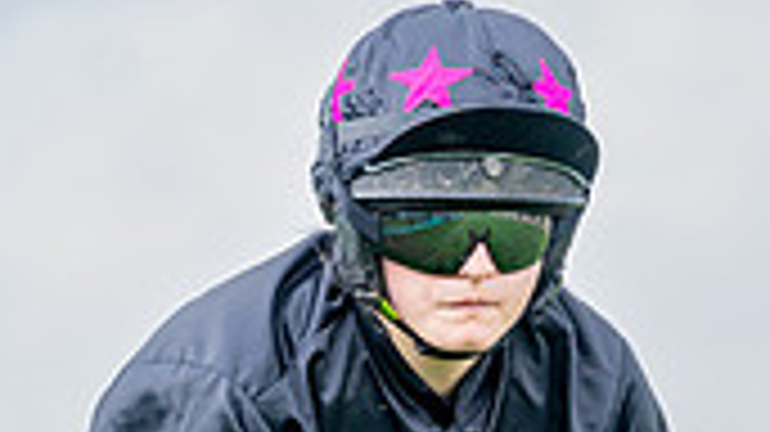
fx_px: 13857
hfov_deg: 3.2
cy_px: 1097
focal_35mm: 679
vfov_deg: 1.8
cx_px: 891
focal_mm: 145
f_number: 4
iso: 400
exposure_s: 1/800
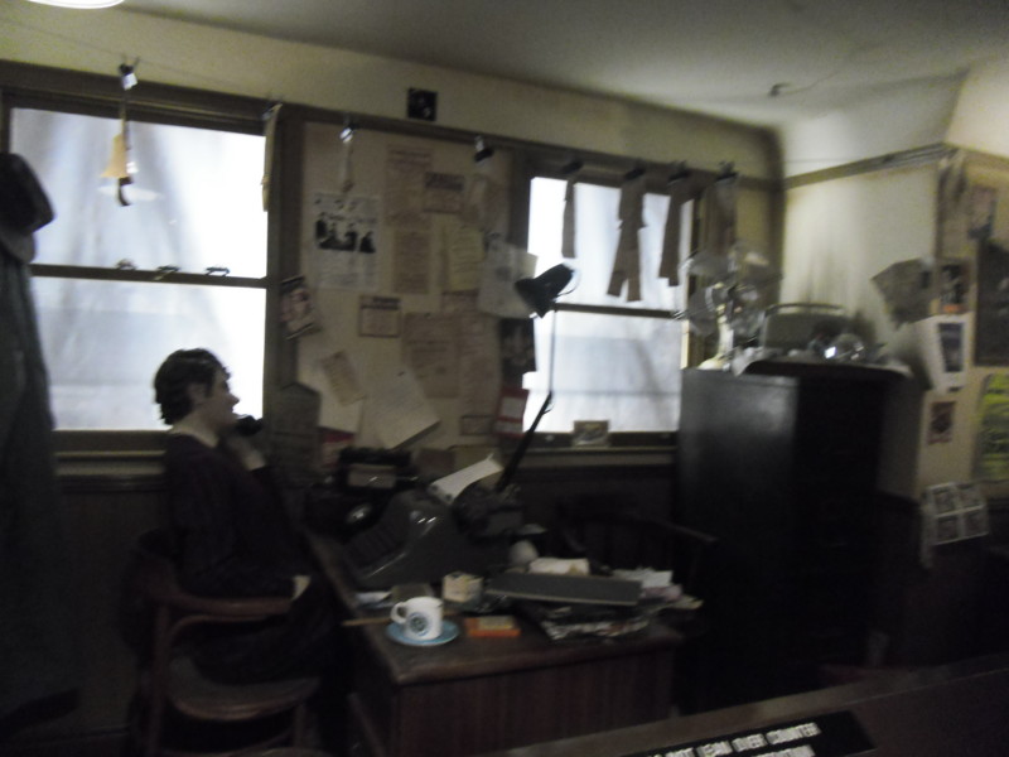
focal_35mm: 27
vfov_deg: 51.4
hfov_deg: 65.3
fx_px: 787
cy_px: 378
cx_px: 504
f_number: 3.2
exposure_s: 1/20
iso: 800
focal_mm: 4.9
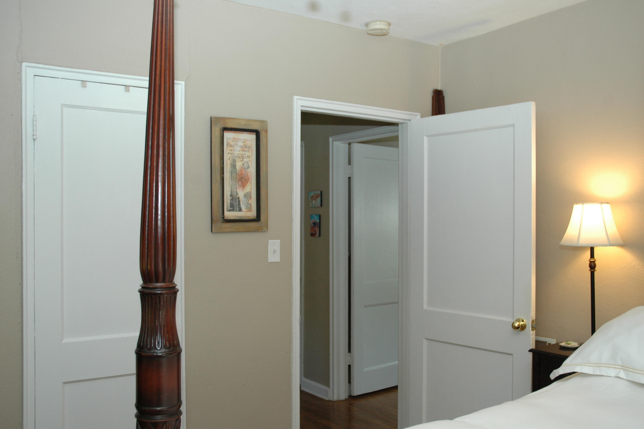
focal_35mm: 34
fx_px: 608
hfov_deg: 55.8
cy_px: 218
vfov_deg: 38.9
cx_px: 314
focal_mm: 22
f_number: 5
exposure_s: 1/60
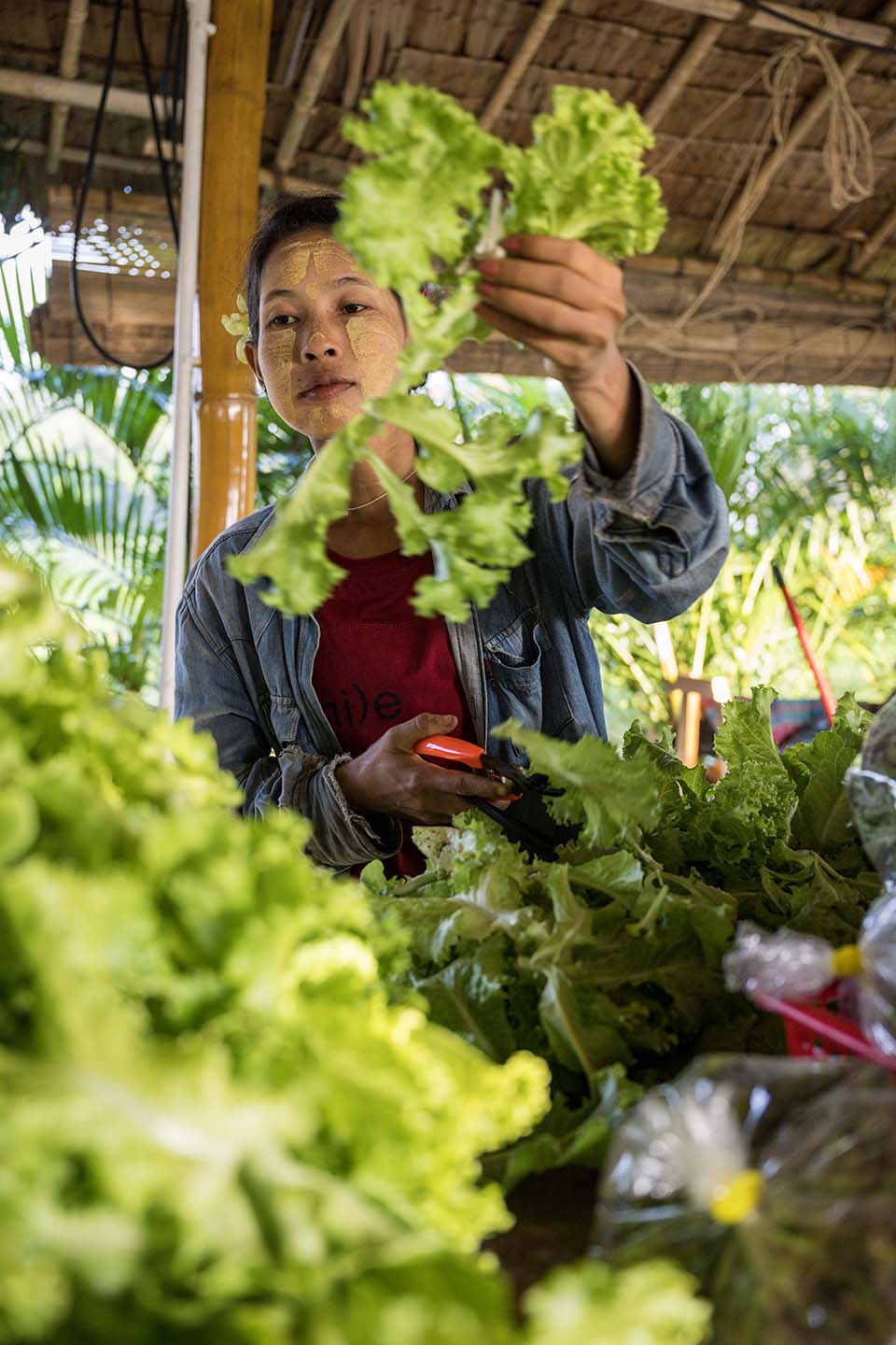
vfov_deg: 55.1
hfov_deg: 38.4
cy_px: 672
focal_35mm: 34
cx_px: 448
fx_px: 1288
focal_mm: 34.5
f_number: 3.2
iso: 900
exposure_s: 1/250
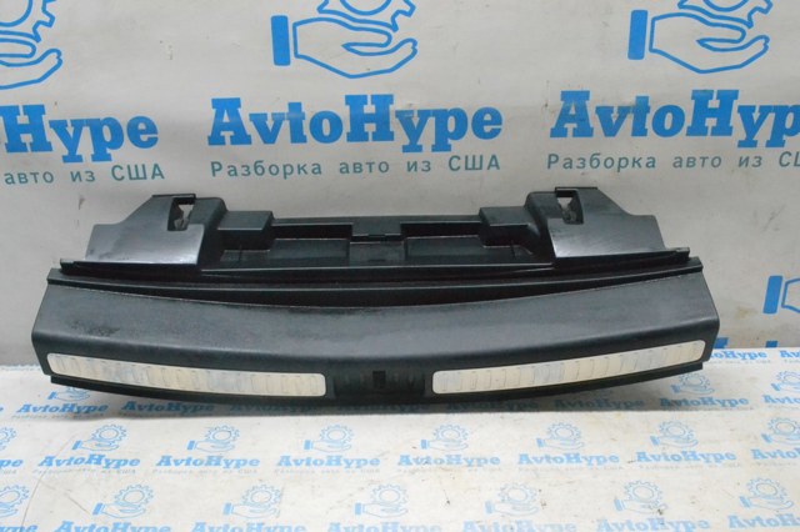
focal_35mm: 36
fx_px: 800
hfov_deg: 53.2
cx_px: 400
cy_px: 266
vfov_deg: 36.8
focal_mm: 24
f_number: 10
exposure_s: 1/160
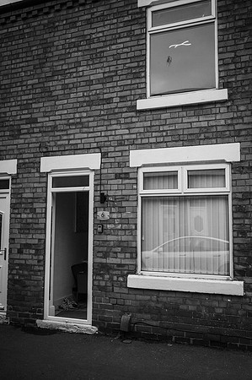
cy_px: 190
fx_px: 368
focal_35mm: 35
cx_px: 126
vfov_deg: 54.5
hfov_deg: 37.8
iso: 100
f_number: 1.8
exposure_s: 1/3200
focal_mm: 35
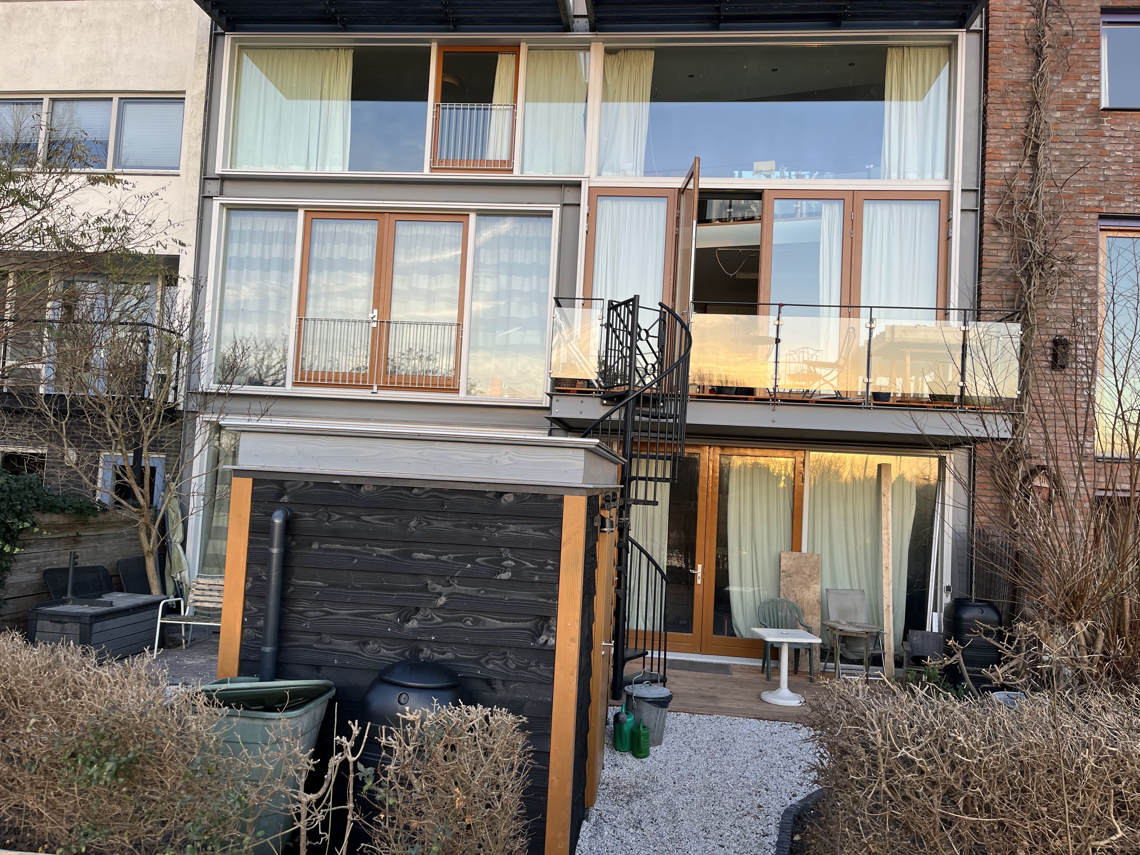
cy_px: 428
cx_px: 570
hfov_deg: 67.3
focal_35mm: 26
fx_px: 856
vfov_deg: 53.1
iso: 32
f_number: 1.6
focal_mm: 5.1
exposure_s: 1/122
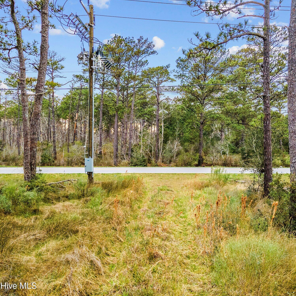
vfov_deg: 55.6
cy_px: 148
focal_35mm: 29
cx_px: 174
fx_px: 281
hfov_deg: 55.3
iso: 100
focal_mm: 4.5
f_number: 2.8
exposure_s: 1/100
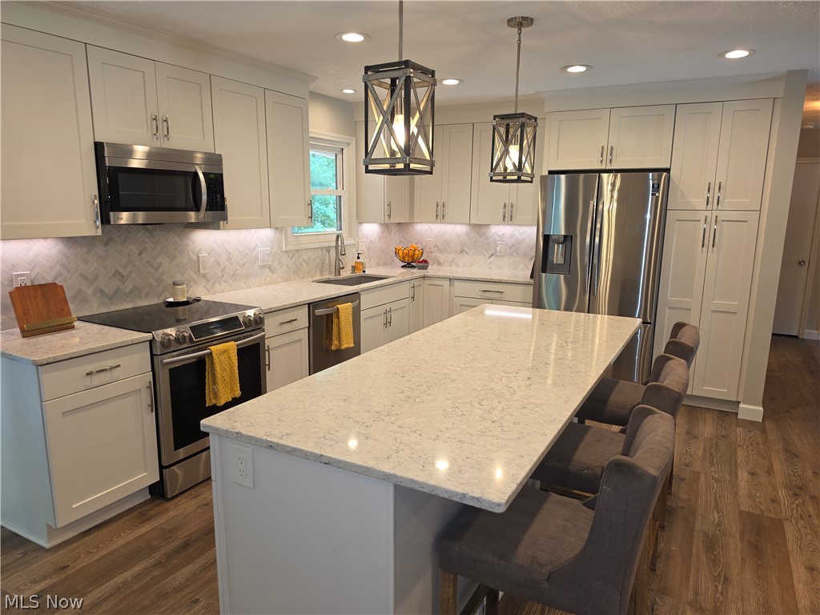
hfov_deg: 73.9
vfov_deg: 58.9
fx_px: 545
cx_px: 410
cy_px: 308
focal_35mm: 23
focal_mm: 6.5
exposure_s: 1/60
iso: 80
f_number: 1.4
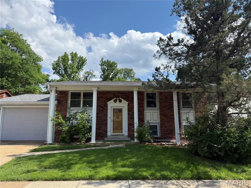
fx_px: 174
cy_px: 94
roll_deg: -0.3
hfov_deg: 71.6
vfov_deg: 56.8
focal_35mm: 24
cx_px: 126
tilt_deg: +9.9
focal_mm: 6.76
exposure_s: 1/4167
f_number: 1.78
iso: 80
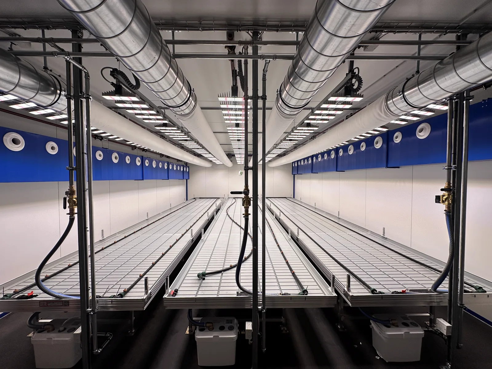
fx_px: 199
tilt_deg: -1.6
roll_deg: +0.4
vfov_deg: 85.7
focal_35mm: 14
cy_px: 184
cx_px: 246
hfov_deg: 102.1
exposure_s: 1/487
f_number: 2.2
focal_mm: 2.22
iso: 40
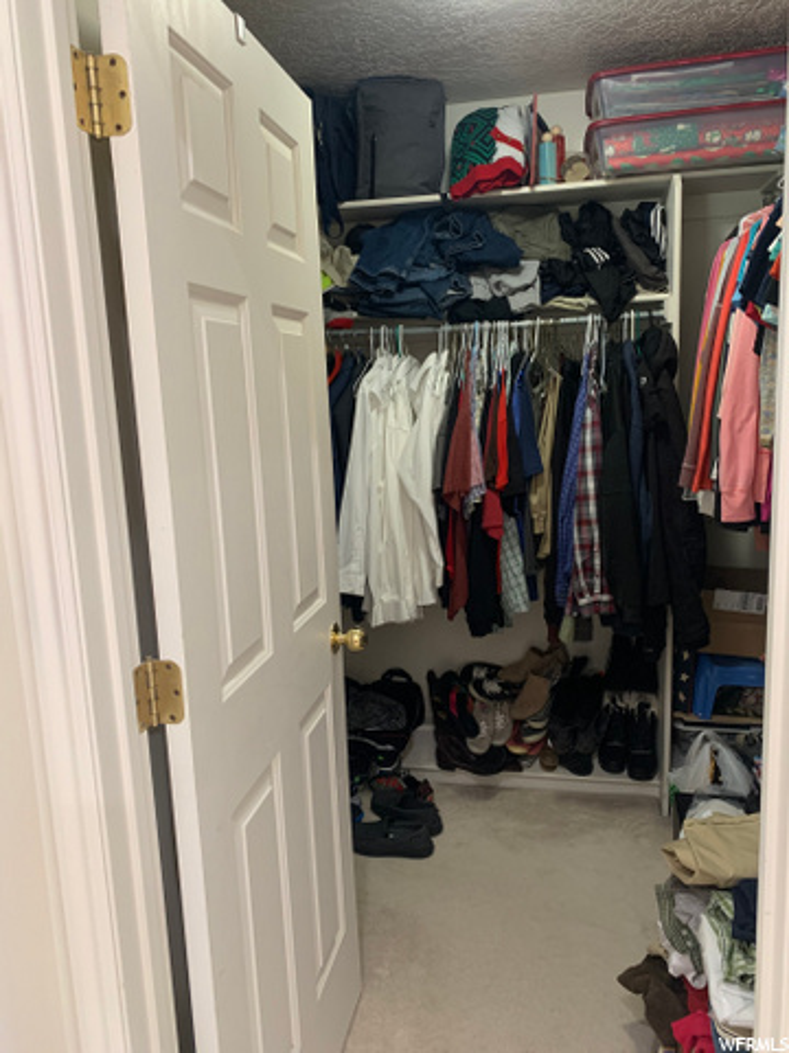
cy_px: 526
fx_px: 790
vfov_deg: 67.3
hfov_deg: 53.1
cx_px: 394
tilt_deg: -9.4
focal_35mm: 26
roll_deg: +1.7
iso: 250
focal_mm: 4.25
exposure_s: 1/60
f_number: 1.8
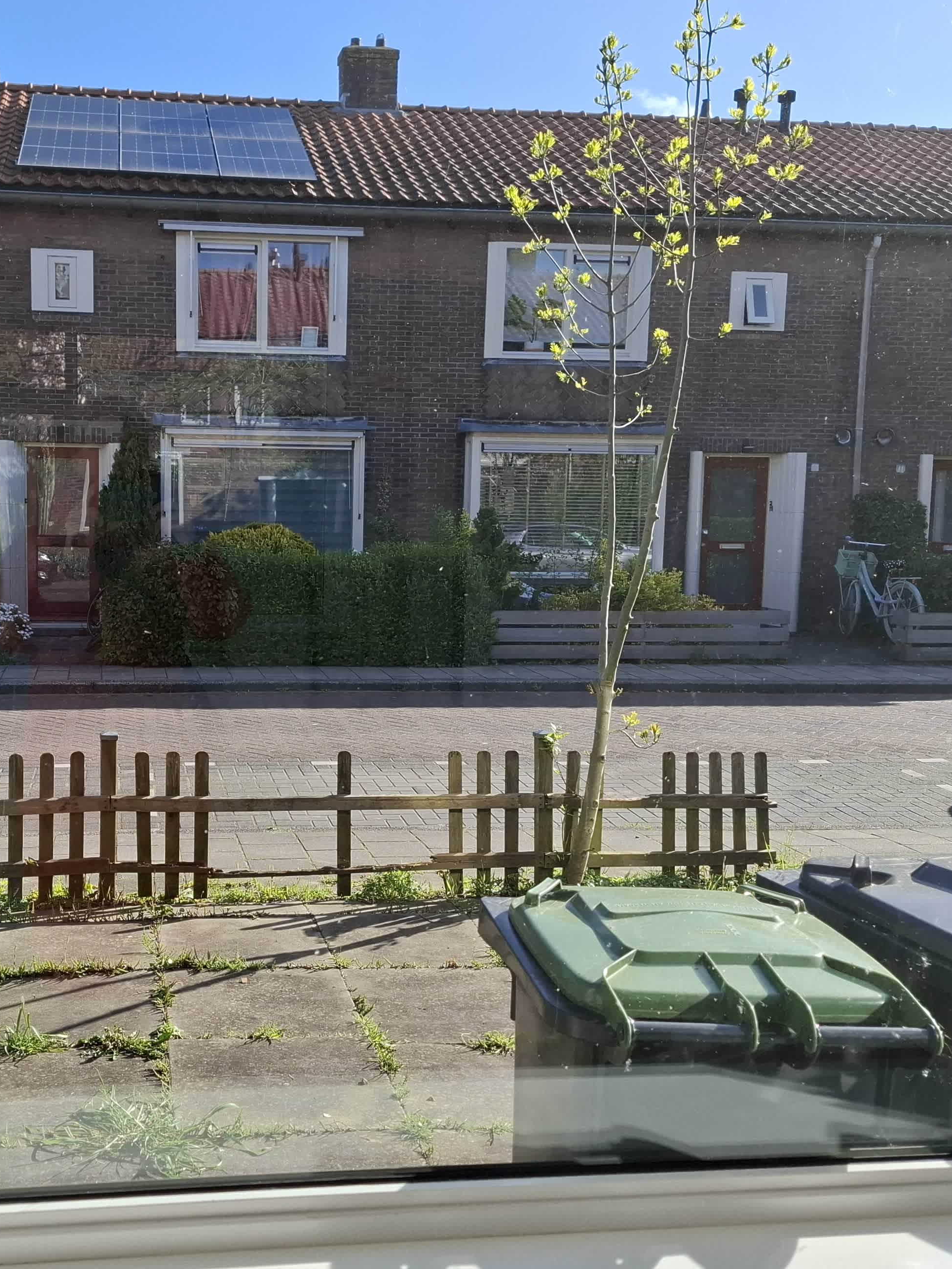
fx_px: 1320
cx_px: 278
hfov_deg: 38.9
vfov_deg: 51.4
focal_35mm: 36
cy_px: 639
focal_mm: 5.5
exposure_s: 1/1484
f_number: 1.8
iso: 50
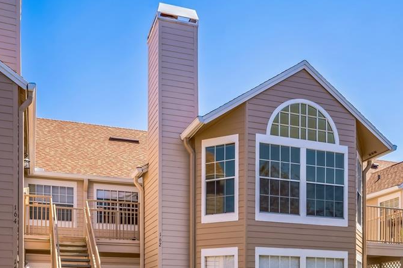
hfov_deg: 45.3
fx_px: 481
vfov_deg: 31.0
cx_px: 236
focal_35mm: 43
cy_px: 171
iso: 125
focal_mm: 28
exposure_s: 1/60
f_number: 14
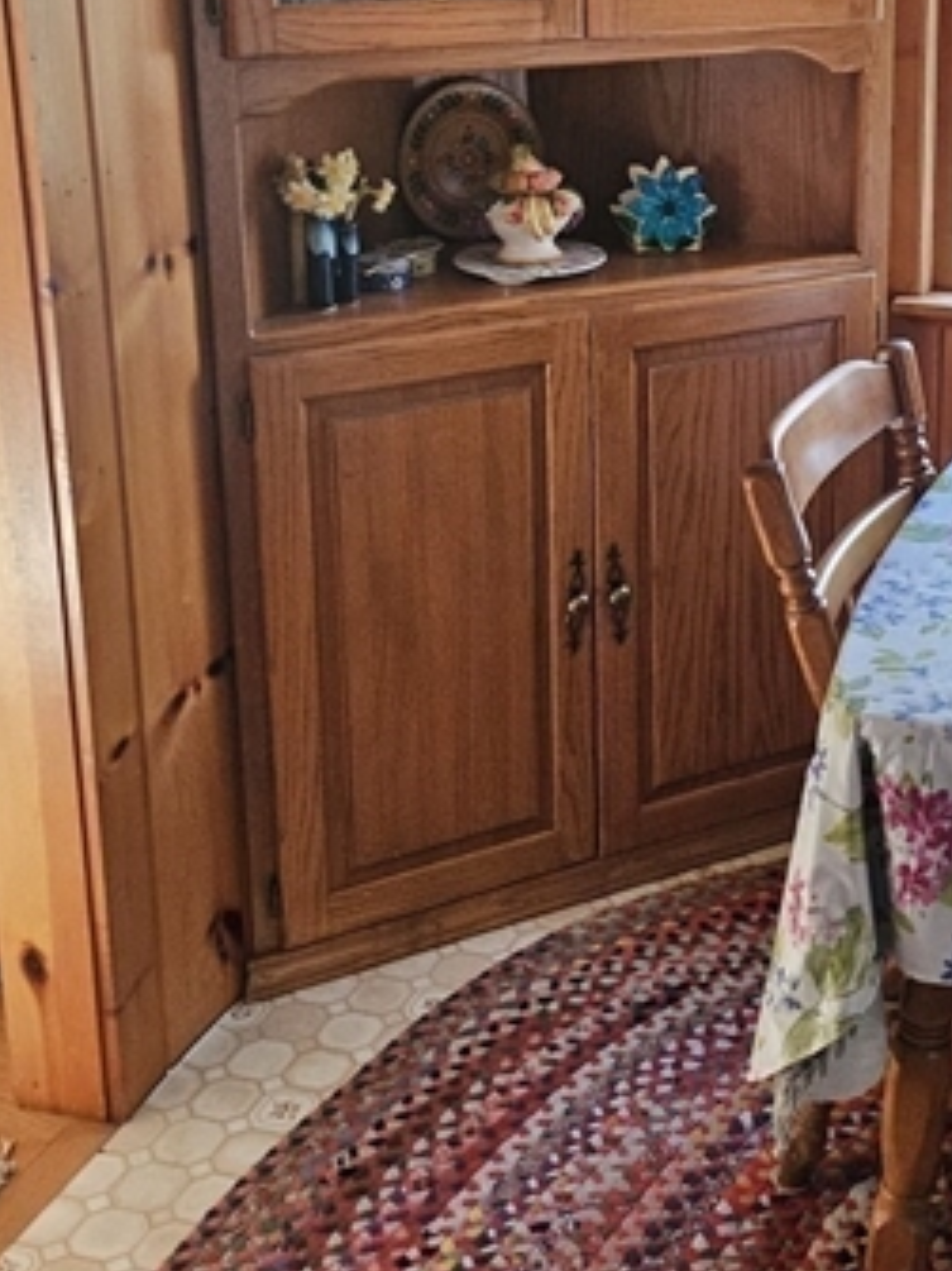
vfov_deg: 34.0
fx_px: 2018
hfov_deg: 25.7
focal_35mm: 55
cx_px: 861
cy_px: 273
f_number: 1.8
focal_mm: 5
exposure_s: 1/120
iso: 400
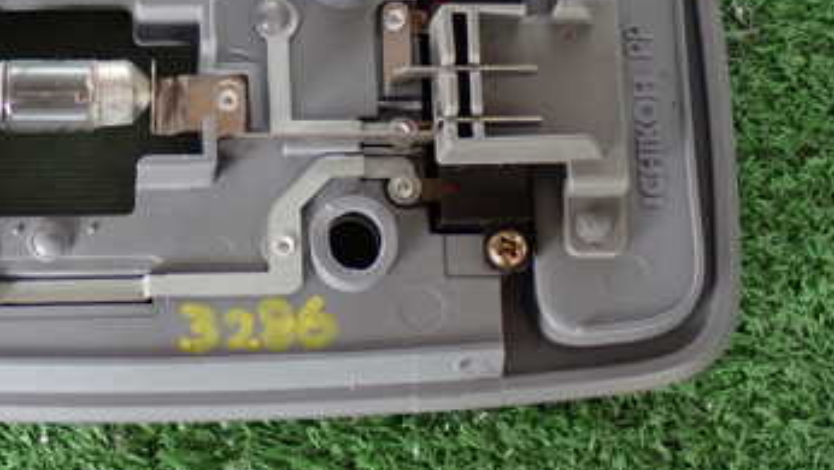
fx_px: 2257
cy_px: 142
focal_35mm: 102
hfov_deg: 20.7
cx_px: 181
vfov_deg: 11.9
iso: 800
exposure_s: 1/50
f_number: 3.3
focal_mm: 9.65
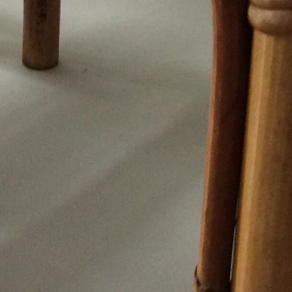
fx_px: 1155
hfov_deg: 14.3
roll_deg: +1.8
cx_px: 57
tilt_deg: -31.1
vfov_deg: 14.4
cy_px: 100
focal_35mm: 121
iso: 100
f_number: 2.4
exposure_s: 1/25
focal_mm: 3.3
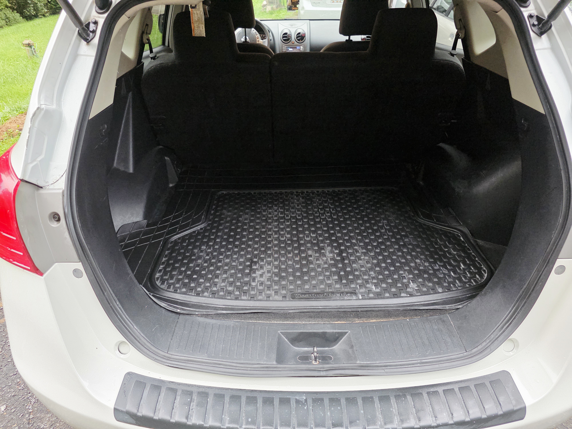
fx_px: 380
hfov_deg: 73.9
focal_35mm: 23
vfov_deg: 58.9
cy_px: 214
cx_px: 286
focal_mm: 6.3
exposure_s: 1/120
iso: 500
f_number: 1.7
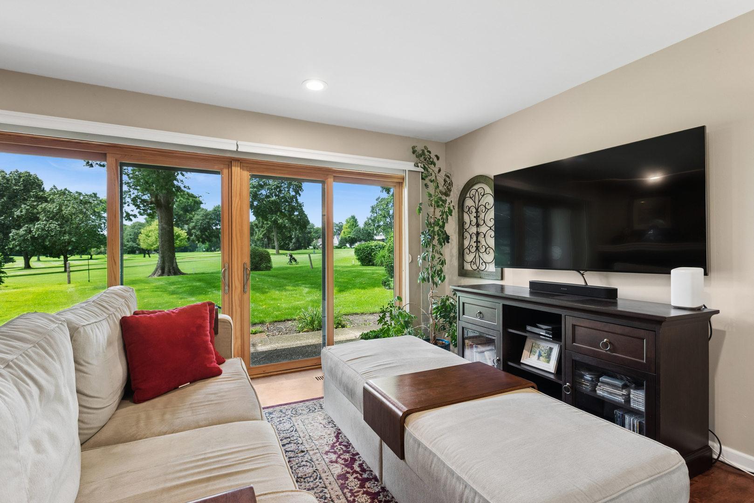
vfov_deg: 70.5
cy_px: 252
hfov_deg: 93.3
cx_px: 377
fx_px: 356
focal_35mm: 17
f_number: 8
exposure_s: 1/15
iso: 400
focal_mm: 17
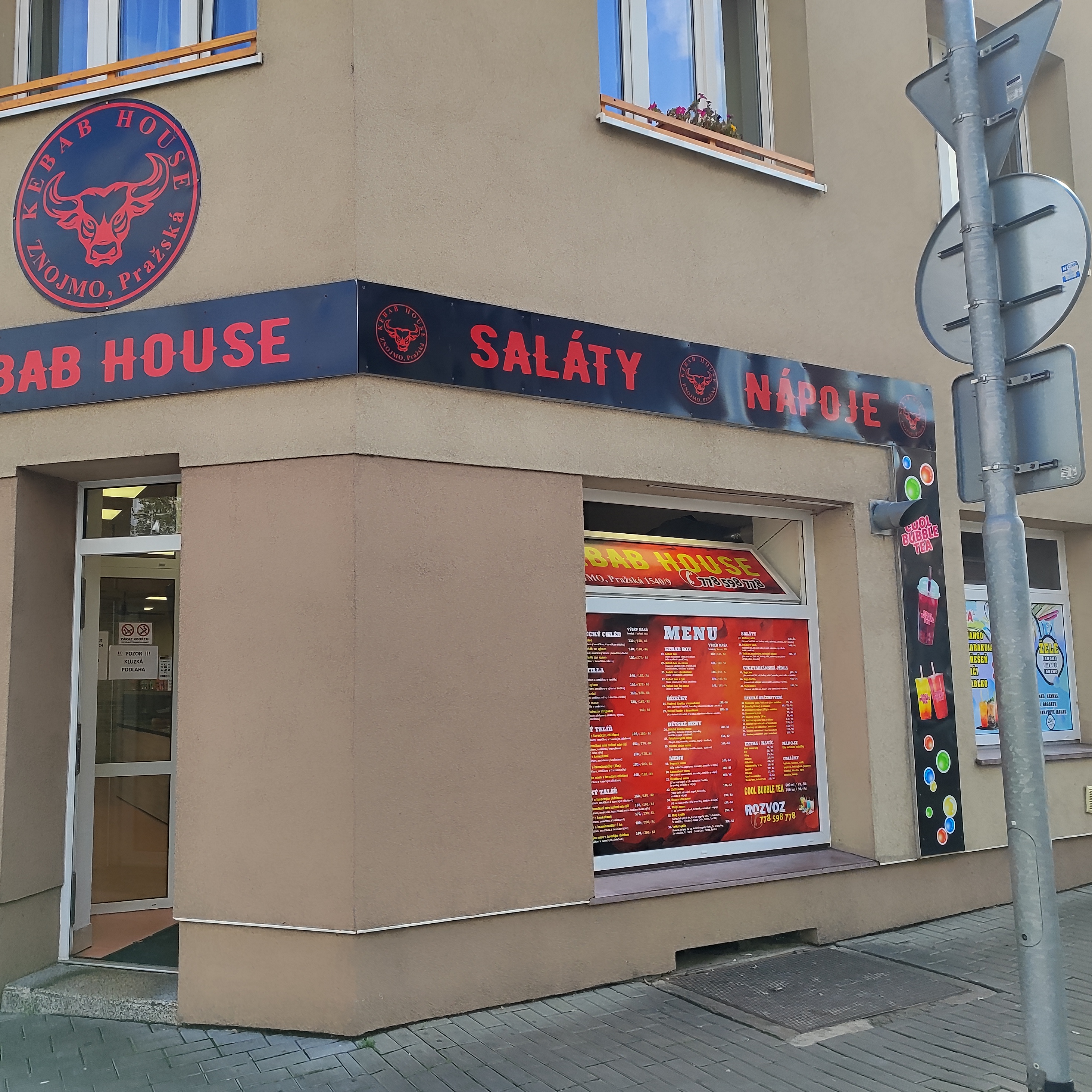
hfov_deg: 54.8
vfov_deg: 55.6
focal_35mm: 29
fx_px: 1035
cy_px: 555
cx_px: 392
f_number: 1.89
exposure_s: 1/568
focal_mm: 5.89
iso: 50
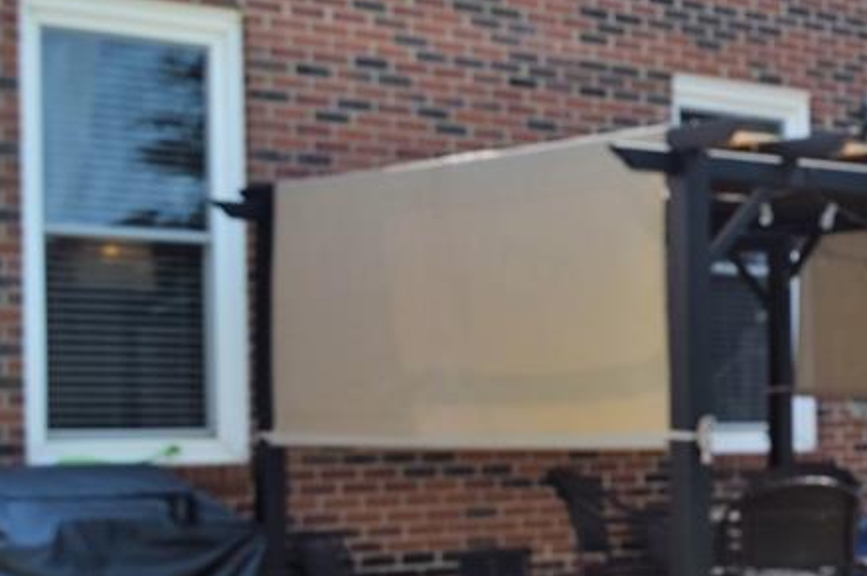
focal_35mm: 84
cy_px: 402
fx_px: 2021
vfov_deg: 16.2
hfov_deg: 22.7
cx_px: 980
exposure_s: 1/200
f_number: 7.1
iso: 100
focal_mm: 24
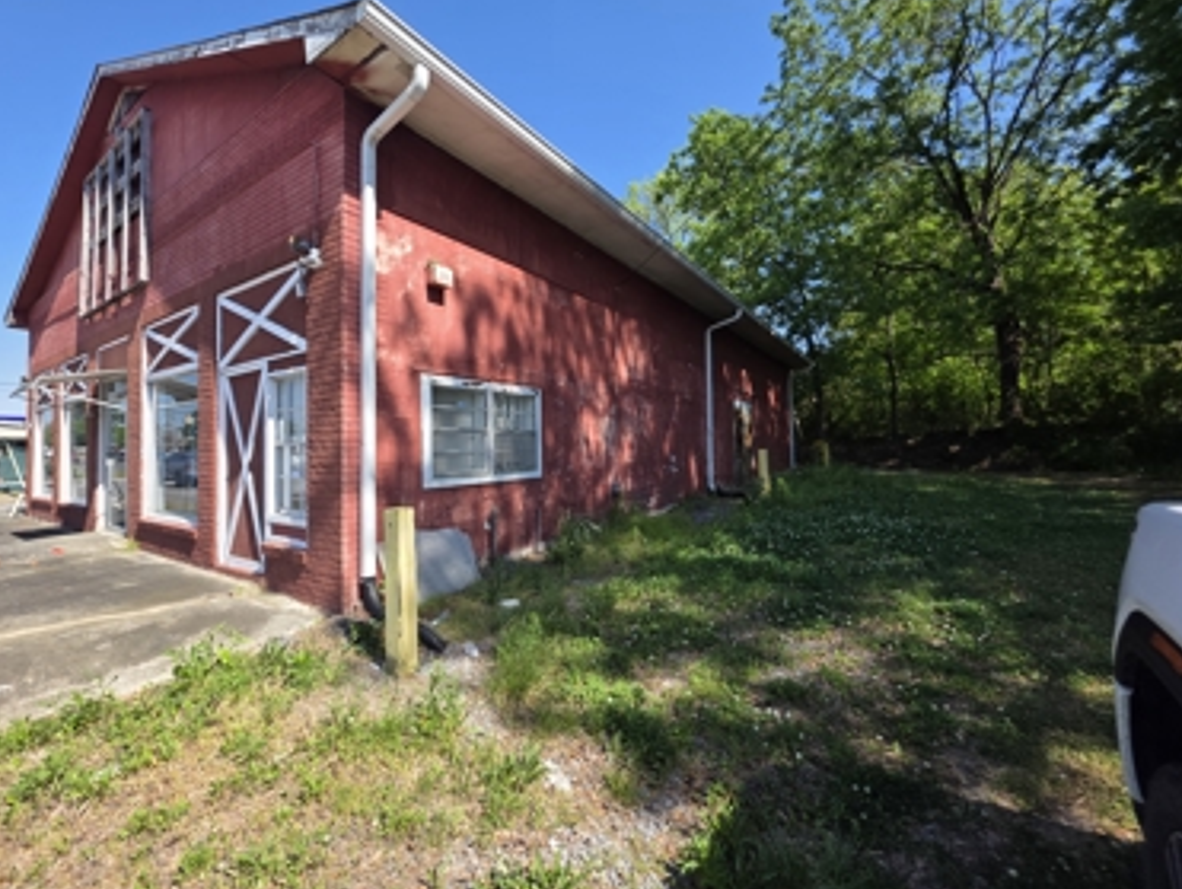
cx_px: 548
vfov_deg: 85.8
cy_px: 433
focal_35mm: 14
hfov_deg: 101.8
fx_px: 479
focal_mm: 2.2
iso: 40
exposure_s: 1/1070
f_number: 1.9
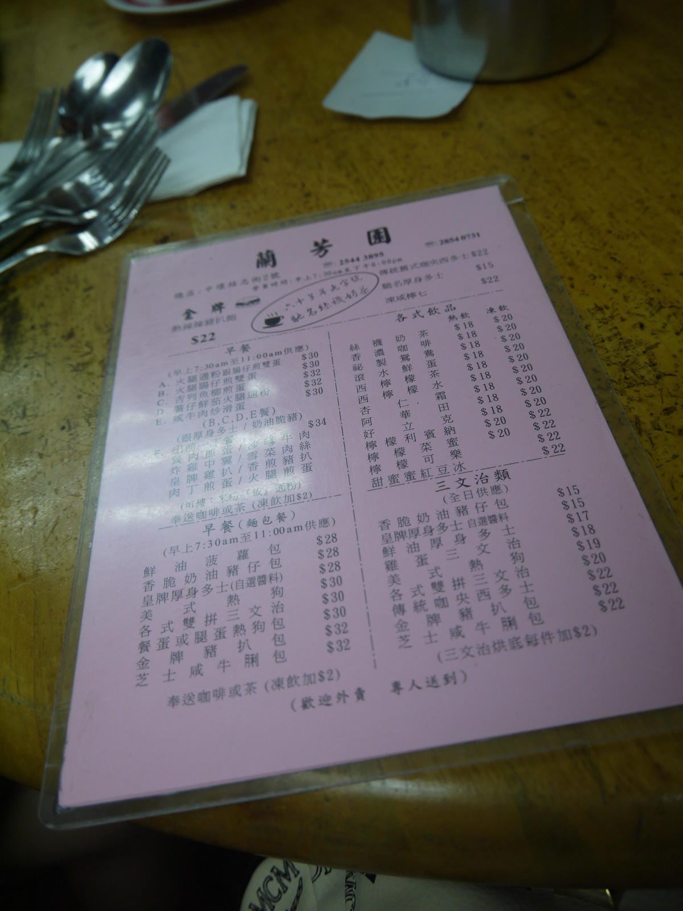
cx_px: 342
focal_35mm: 28
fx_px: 737
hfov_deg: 49.7
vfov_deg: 63.4
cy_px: 456
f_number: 3.5
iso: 250
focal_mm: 14
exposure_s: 1/60
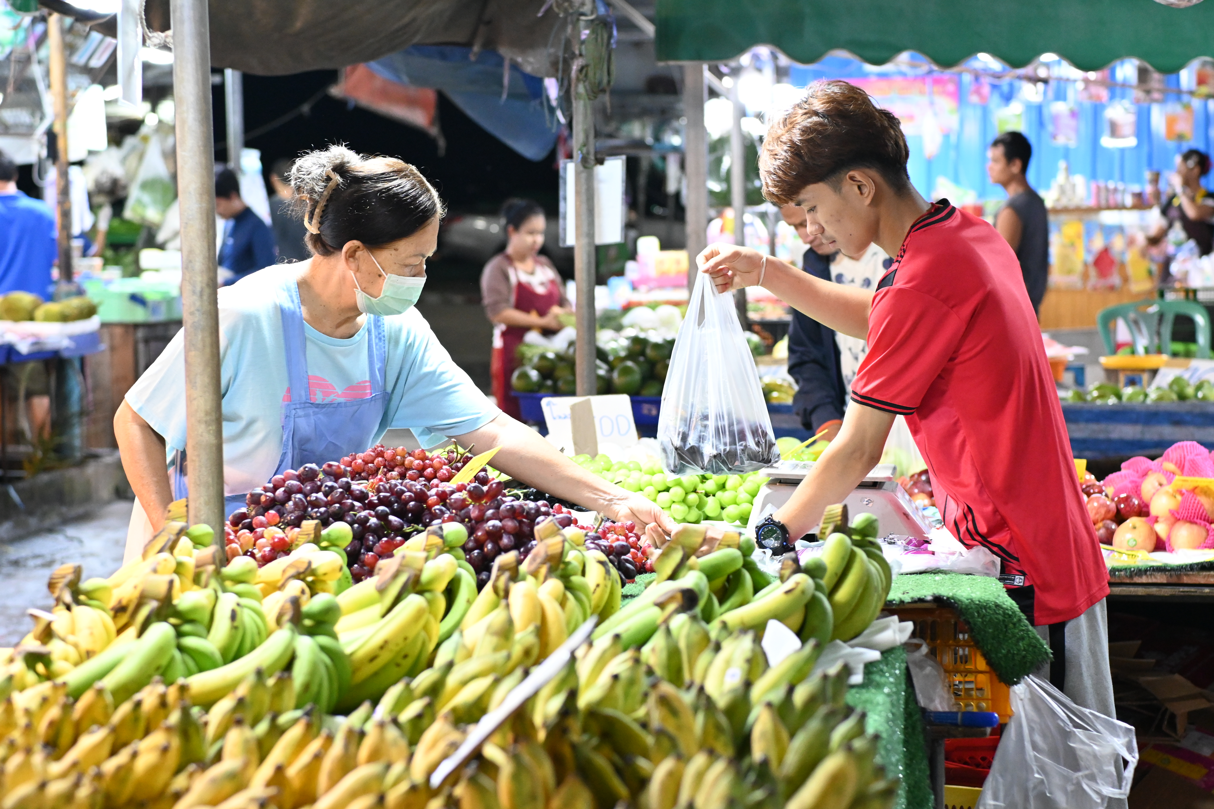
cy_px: 404
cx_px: 607
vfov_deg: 16.3
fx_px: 2832
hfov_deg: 24.2
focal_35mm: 84
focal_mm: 56
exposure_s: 1/160
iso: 3200
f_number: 2.8
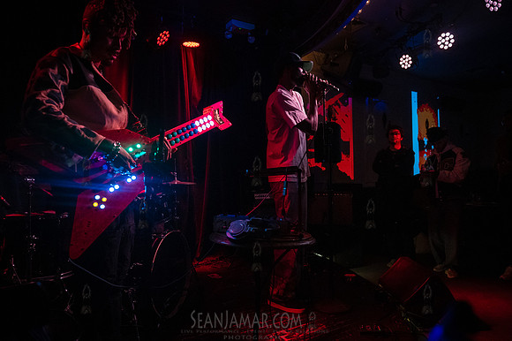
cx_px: 256
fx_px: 341
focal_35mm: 24
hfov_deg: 73.8
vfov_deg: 53.1
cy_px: 170
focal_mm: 24
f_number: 3.5
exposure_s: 1/250
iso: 12800
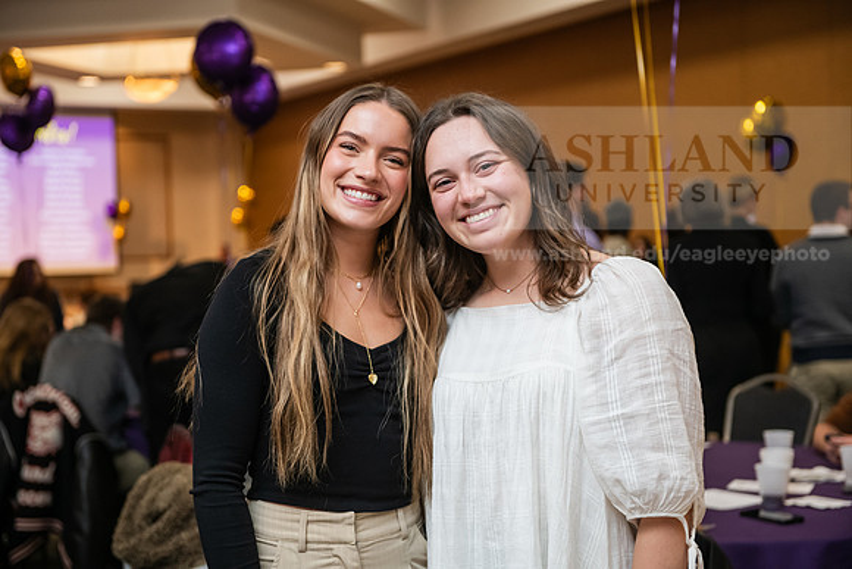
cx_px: 426
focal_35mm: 62
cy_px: 284
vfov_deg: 21.9
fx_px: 1468
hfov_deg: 32.4
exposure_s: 1/200
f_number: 3.5
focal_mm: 62
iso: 2000
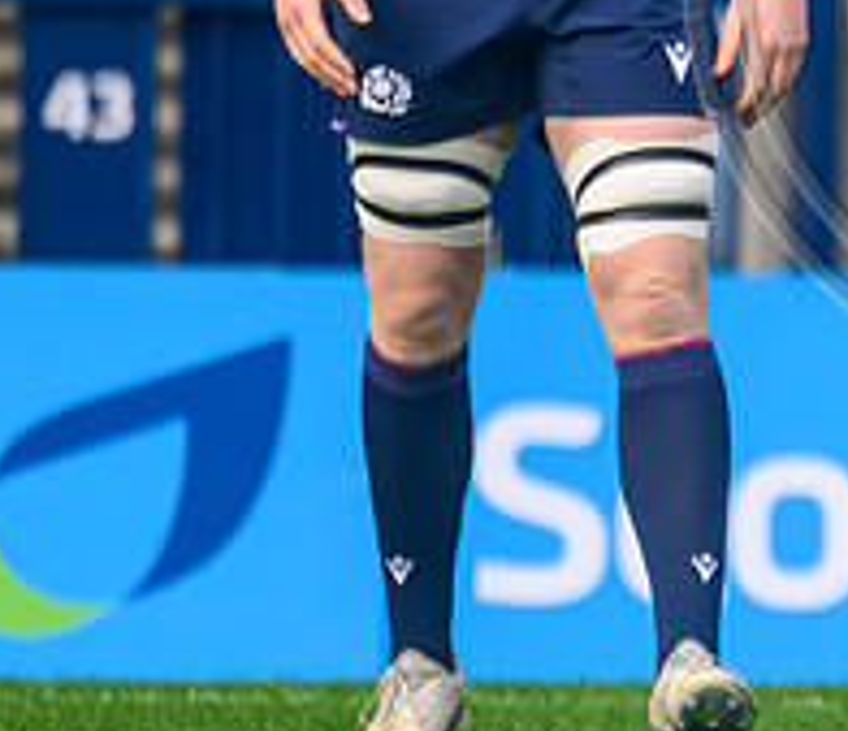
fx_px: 67565
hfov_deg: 0.7
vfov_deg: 0.6
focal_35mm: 2611
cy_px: 5
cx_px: 1530
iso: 2500
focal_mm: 784
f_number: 5.6
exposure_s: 1/1600
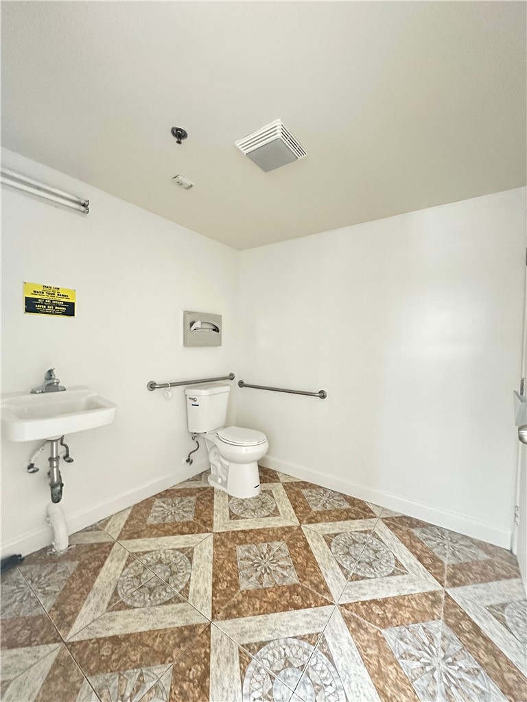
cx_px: 264
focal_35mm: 14
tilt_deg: -1.6
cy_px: 351
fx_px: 284
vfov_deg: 102.1
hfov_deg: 85.7
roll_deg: -1.6
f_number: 2.2
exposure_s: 1/40
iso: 1000
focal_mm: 2.22
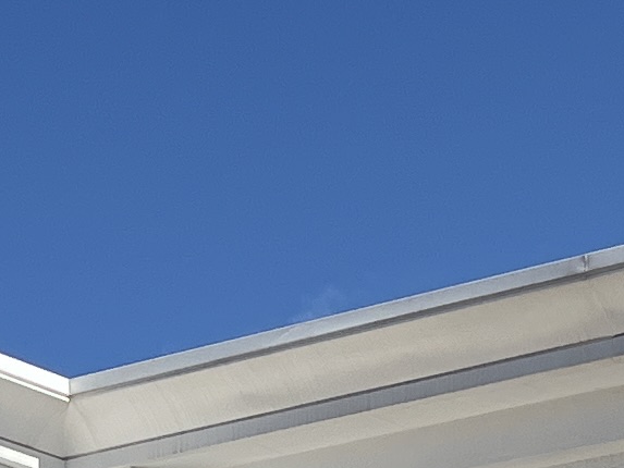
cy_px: 784
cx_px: -148
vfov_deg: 7.9
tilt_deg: +9.3
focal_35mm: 183
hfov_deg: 10.6
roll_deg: -1.8
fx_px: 3300
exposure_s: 1/5319
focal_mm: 5.1
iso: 50
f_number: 1.6
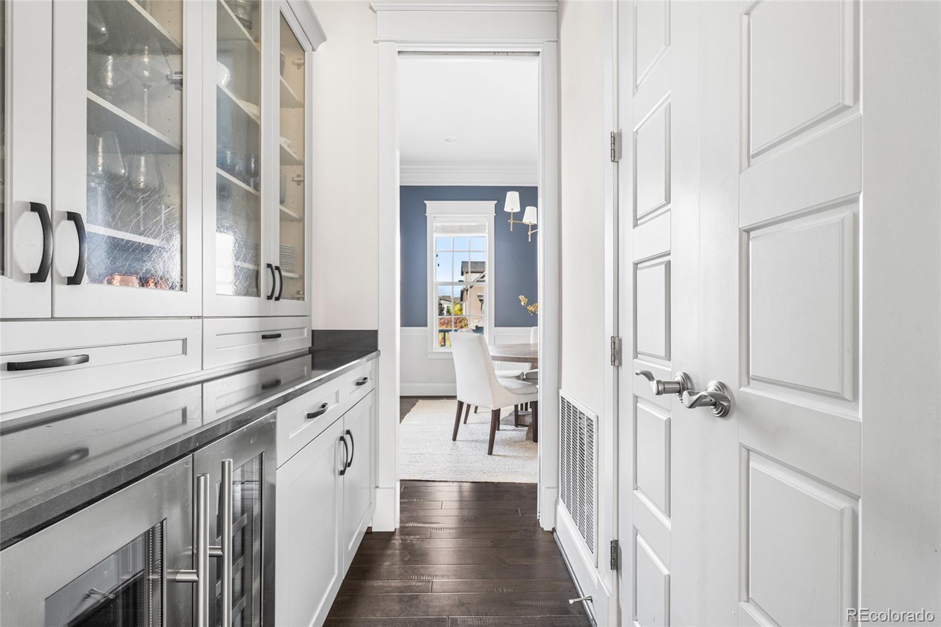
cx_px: 470
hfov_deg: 96.7
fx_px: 418
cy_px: 314
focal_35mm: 16
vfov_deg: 73.7
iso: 400
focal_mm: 16
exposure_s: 1/1.25
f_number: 8
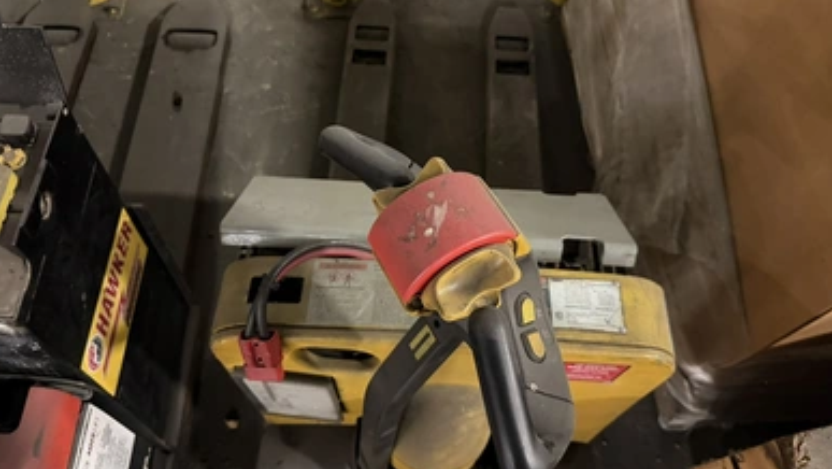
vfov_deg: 42.9
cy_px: 234
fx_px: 596
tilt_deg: -59.9
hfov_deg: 69.8
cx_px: 415
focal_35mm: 27
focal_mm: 6.76
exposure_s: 1/30
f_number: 1.78
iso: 1000
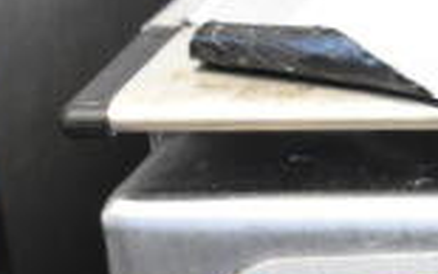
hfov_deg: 10.2
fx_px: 2305
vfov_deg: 6.8
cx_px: 825
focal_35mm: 193
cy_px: 304
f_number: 4.5
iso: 2800
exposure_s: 1/50
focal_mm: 32
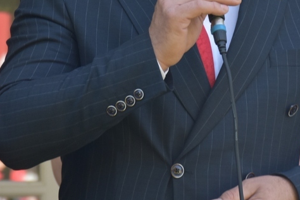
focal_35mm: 273
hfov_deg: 7.5
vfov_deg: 5.0
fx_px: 2277
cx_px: 163
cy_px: 6
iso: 400
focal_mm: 75
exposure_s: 1/125
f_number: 5.6
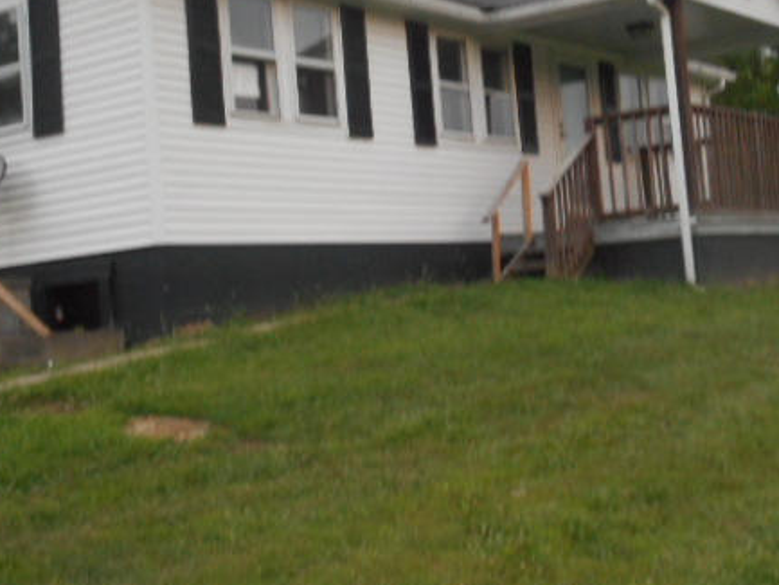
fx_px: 1463
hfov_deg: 29.8
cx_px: 434
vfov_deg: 22.5
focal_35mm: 65
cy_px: 209
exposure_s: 1/30
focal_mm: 7.9
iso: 400
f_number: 4.7
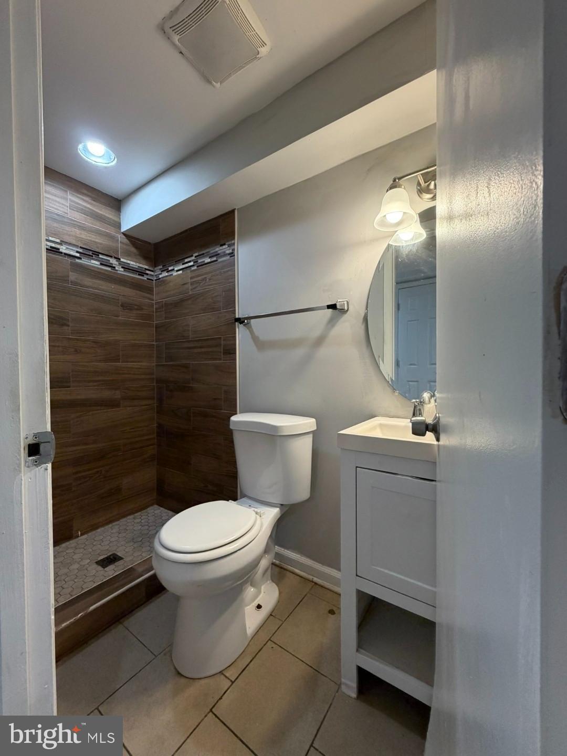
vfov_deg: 102.1
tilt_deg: +0.4
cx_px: 284
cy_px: 378
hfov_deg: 85.7
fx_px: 306
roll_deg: +1.3
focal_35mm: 14
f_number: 2.2
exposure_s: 1/120
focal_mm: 2.22
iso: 250
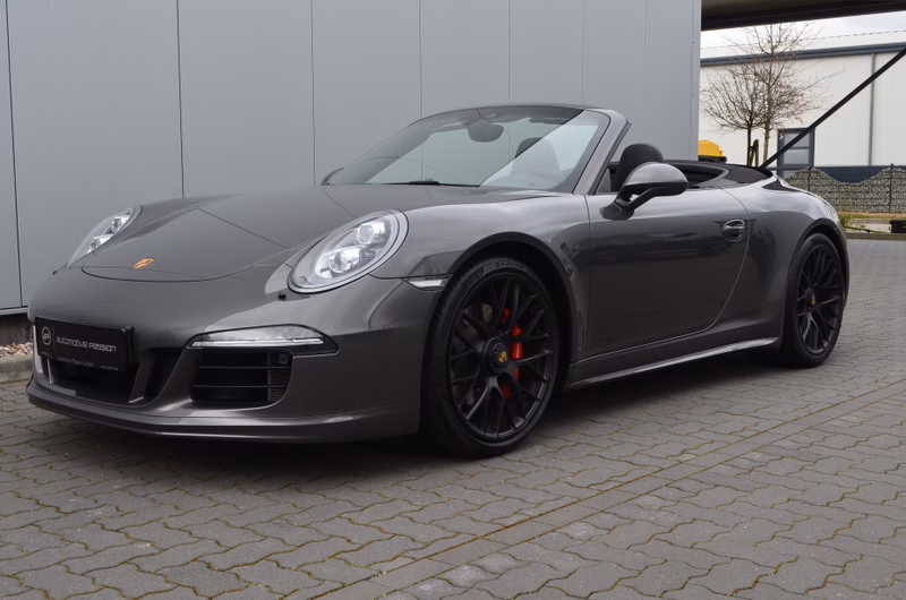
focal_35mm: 42
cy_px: 300
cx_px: 453
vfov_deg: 31.8
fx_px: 1055
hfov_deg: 46.5
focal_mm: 28
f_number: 9
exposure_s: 1/40
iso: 400
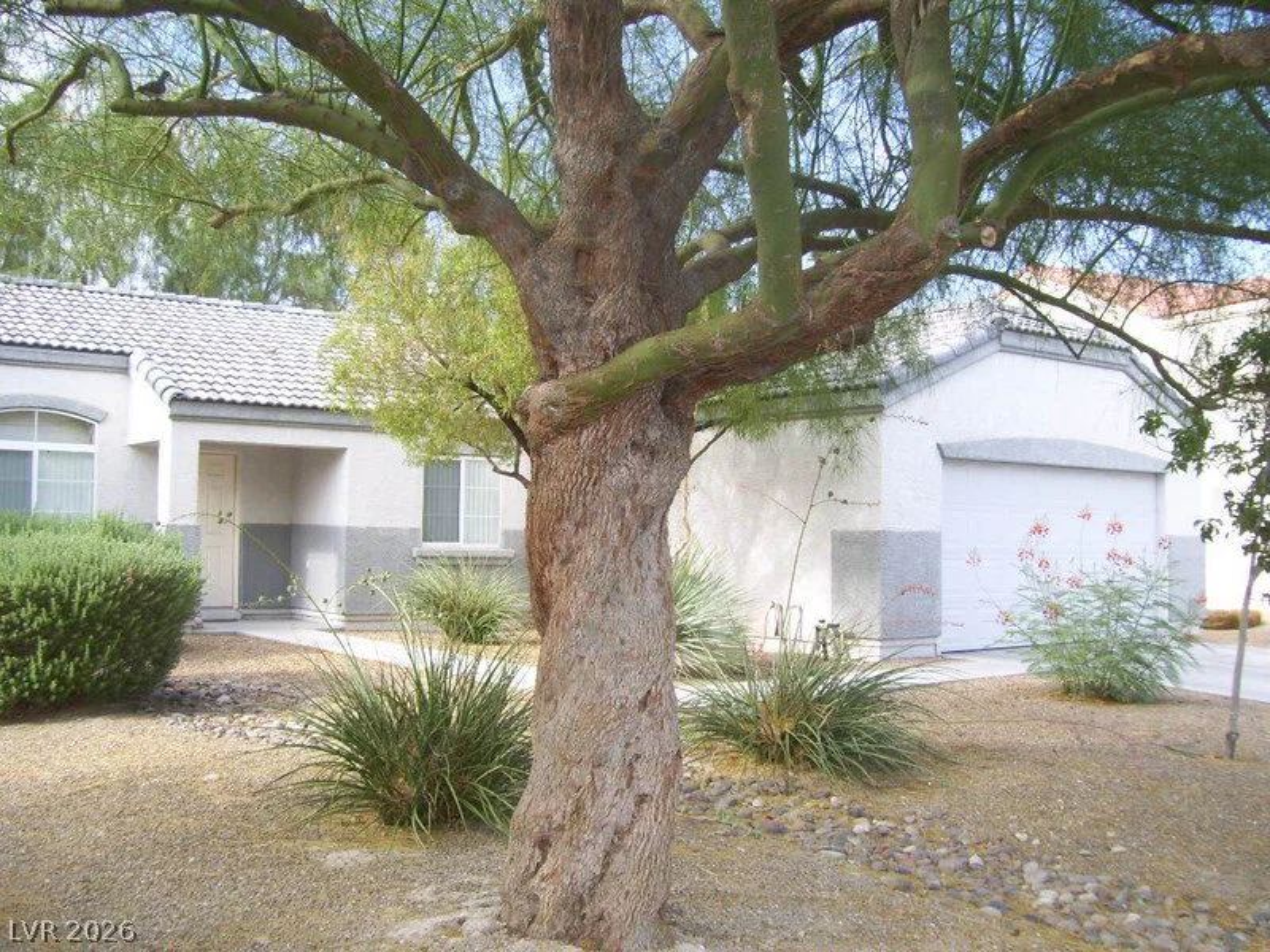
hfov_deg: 51.4
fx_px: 1321
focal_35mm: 36
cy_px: 476
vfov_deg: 39.7
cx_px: 635
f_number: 2.7
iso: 80
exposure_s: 1/320
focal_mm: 6
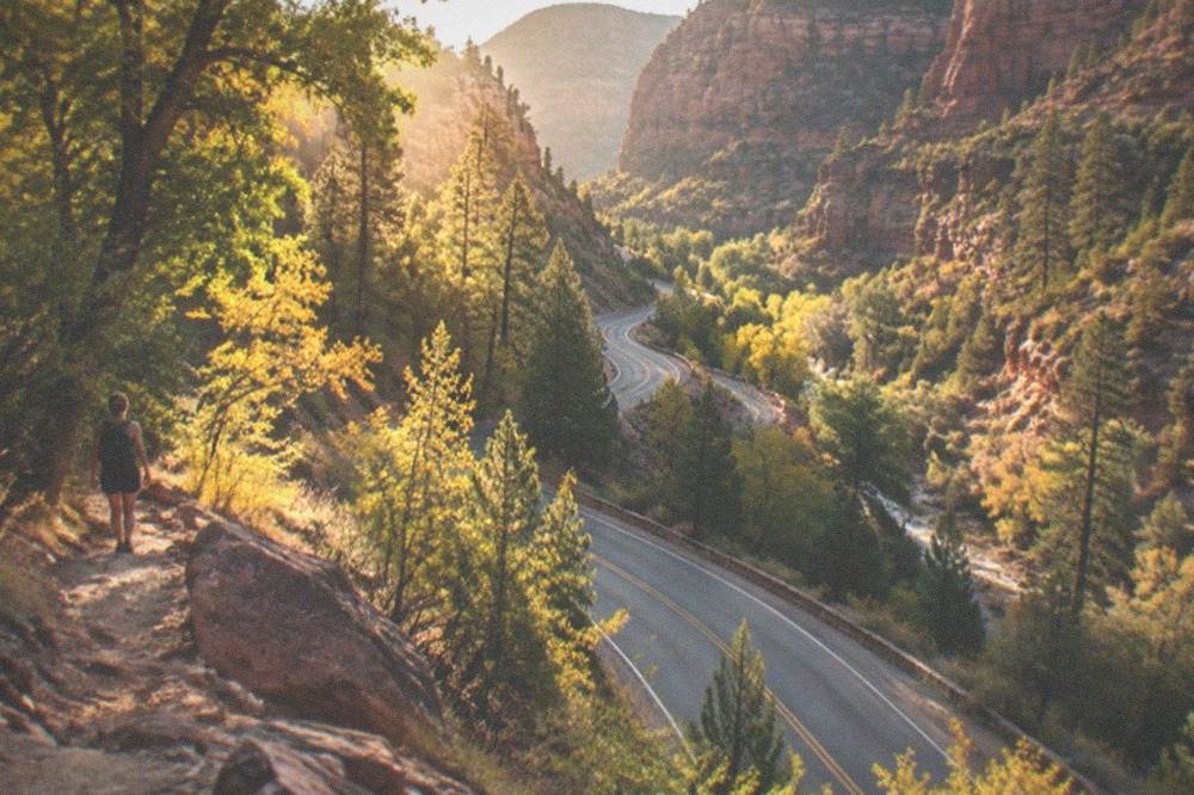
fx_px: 1625
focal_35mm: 49
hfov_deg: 40.4
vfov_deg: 27.5
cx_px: 597
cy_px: 398
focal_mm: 49
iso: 200
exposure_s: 1/250
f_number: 6.3
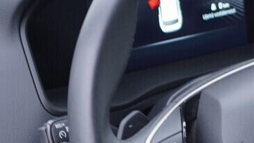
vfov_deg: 8.1
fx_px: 996
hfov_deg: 14.2
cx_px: 289
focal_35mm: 148
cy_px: 142
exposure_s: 1/40
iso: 200
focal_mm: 24
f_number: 2.8
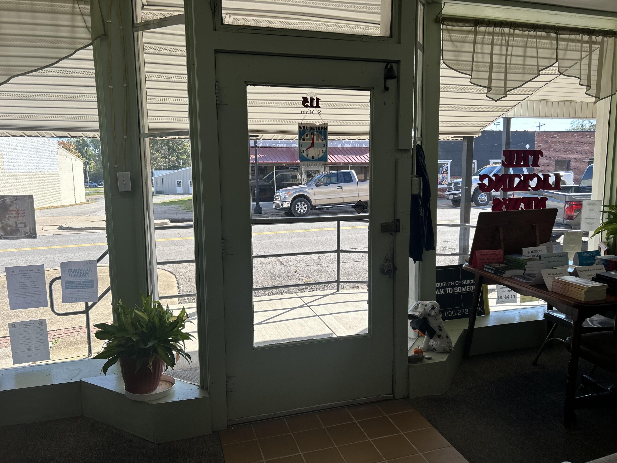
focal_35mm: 26
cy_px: 232
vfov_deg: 53.1
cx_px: 308
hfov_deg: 67.3
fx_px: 463
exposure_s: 1/1100
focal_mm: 5.7
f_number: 1.5
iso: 50
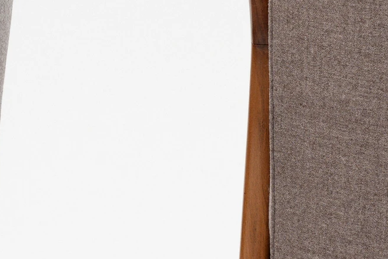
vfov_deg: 4.7
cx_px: 59
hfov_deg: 7.1
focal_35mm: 291
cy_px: 113
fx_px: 3136
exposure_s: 1/60
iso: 250
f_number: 8
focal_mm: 50
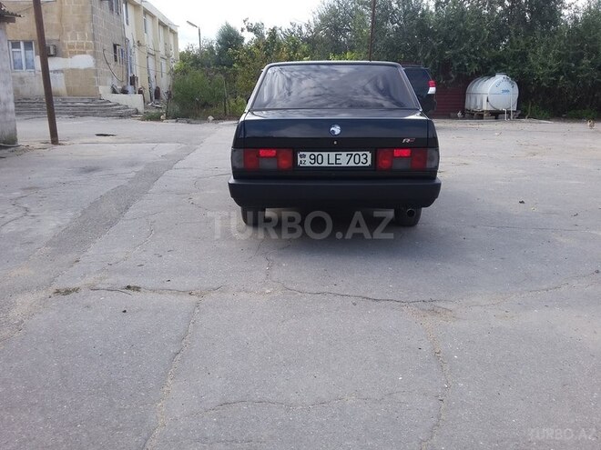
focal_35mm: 31
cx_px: 300
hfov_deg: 58.4
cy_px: 225
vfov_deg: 45.4
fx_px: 538
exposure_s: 1/313
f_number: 2.2
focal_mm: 3.3
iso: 50
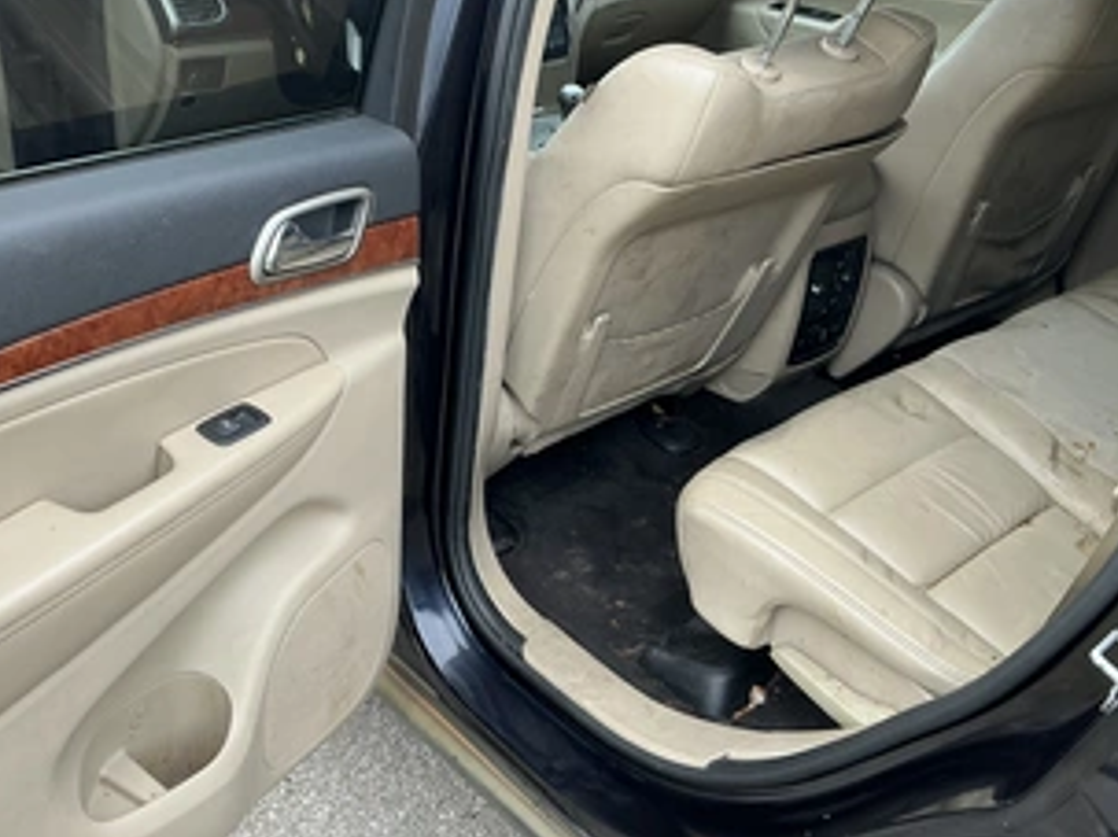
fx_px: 1195
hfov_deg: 49.7
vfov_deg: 38.6
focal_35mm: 37
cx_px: 424
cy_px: 361
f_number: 1.8
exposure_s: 1/147
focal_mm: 3
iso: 20
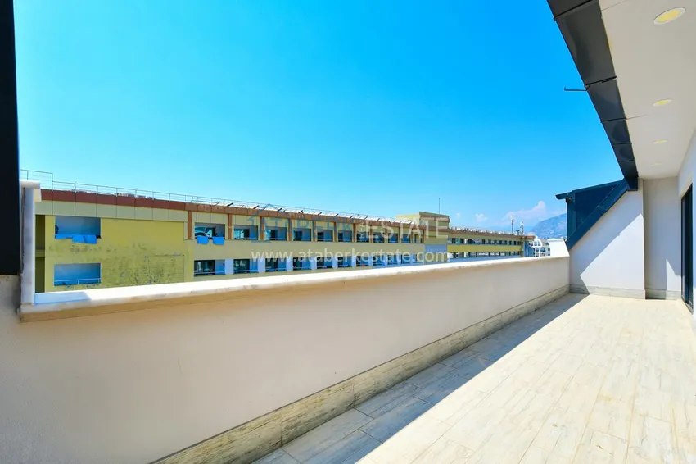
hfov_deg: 100.4
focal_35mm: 15
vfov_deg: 77.3
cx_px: 348
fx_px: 290
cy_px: 232
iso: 100
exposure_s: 1/200
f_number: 8
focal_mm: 10
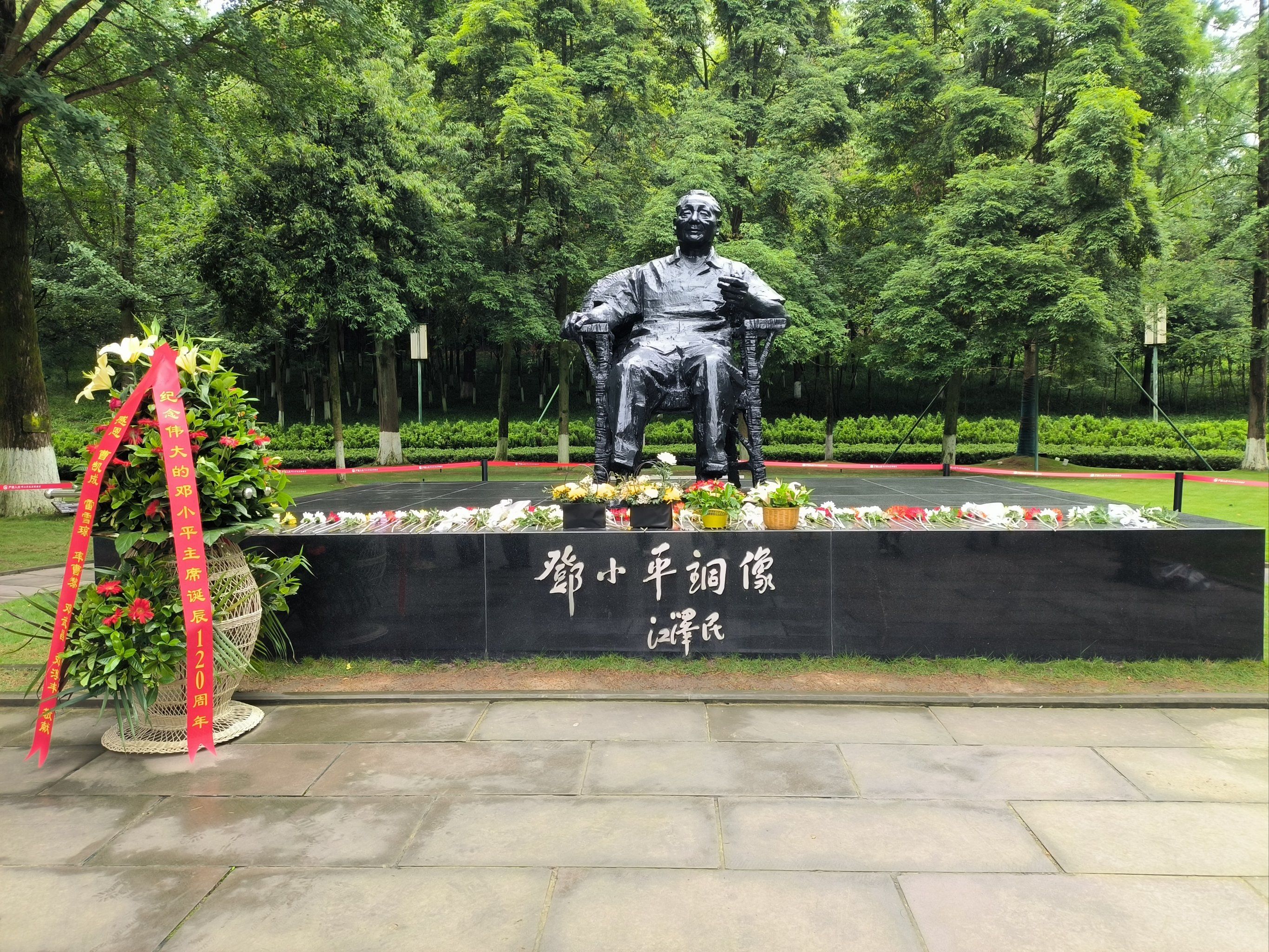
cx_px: 634
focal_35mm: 25
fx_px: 916
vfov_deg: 54.9
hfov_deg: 69.4
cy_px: 476
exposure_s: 1/100
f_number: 1.79
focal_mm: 4.71
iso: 130
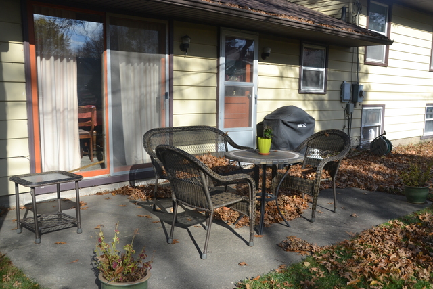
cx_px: 216
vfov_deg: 40.0
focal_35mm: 33
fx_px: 397
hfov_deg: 57.2
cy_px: 144
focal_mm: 22
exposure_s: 1/200
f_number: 7.1
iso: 100
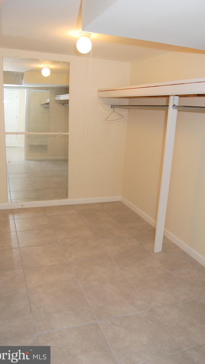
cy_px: 179
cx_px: 114
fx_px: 280
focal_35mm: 29
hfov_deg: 40.1
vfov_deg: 66.1
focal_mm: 18
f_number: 4
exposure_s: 1/60
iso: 400
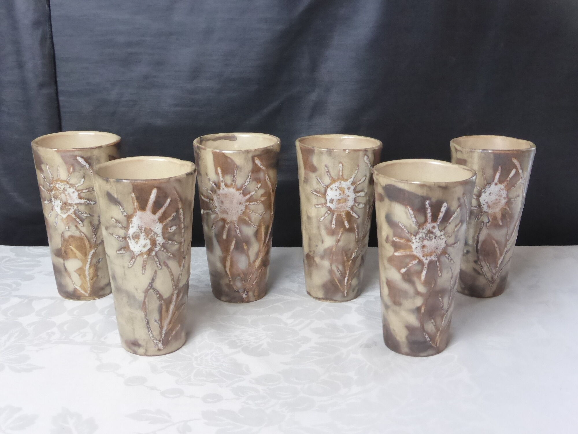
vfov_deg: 32.9
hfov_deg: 42.9
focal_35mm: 44
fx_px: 735
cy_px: 217
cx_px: 289
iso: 800
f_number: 4.1
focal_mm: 7.9
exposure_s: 1/60
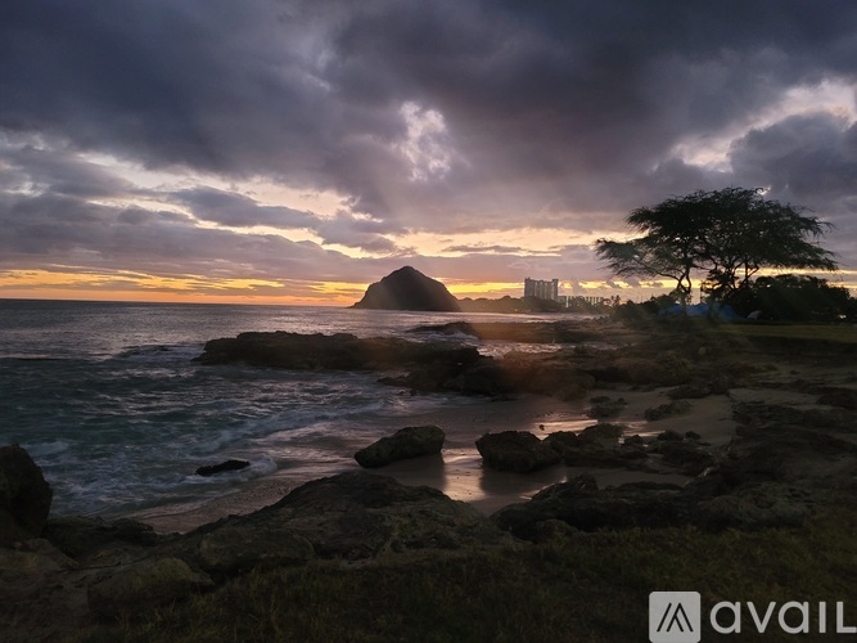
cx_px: 428
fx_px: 619
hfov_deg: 69.4
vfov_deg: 54.9
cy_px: 322
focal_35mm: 25
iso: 640
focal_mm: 7
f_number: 1.8
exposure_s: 1/40
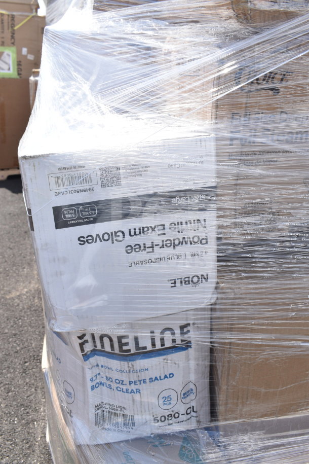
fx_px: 406
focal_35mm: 32
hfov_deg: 41.7
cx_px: 154
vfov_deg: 59.5
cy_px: 232
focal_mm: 21
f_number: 7.1
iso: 200
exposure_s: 1/320
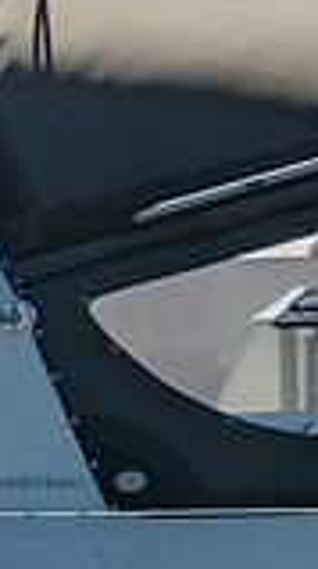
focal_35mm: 1169
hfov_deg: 1.0
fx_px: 17589
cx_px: -922
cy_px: -90
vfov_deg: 1.8
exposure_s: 1/800
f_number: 6.3
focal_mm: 140
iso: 160
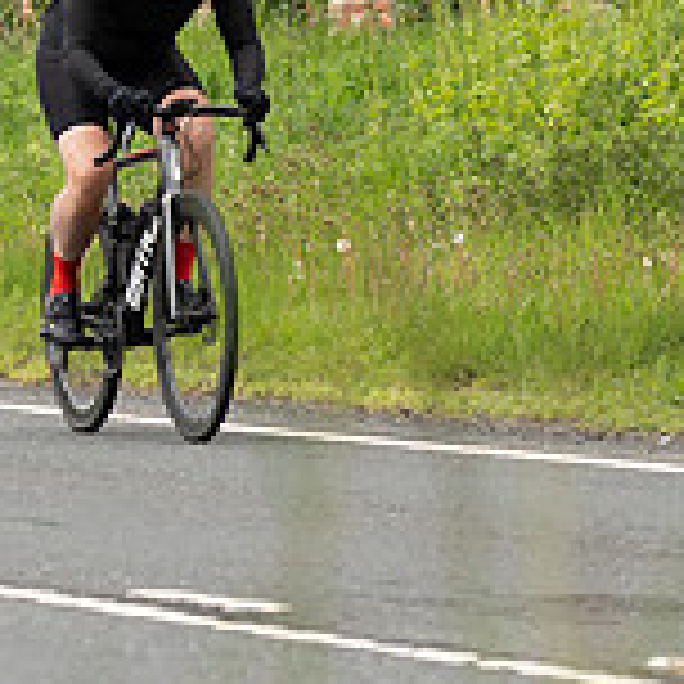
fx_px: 12944
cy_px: -18
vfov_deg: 3.0
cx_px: 232
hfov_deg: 3.0
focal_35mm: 579
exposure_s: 1/1000
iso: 500
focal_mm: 108
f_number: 3.5
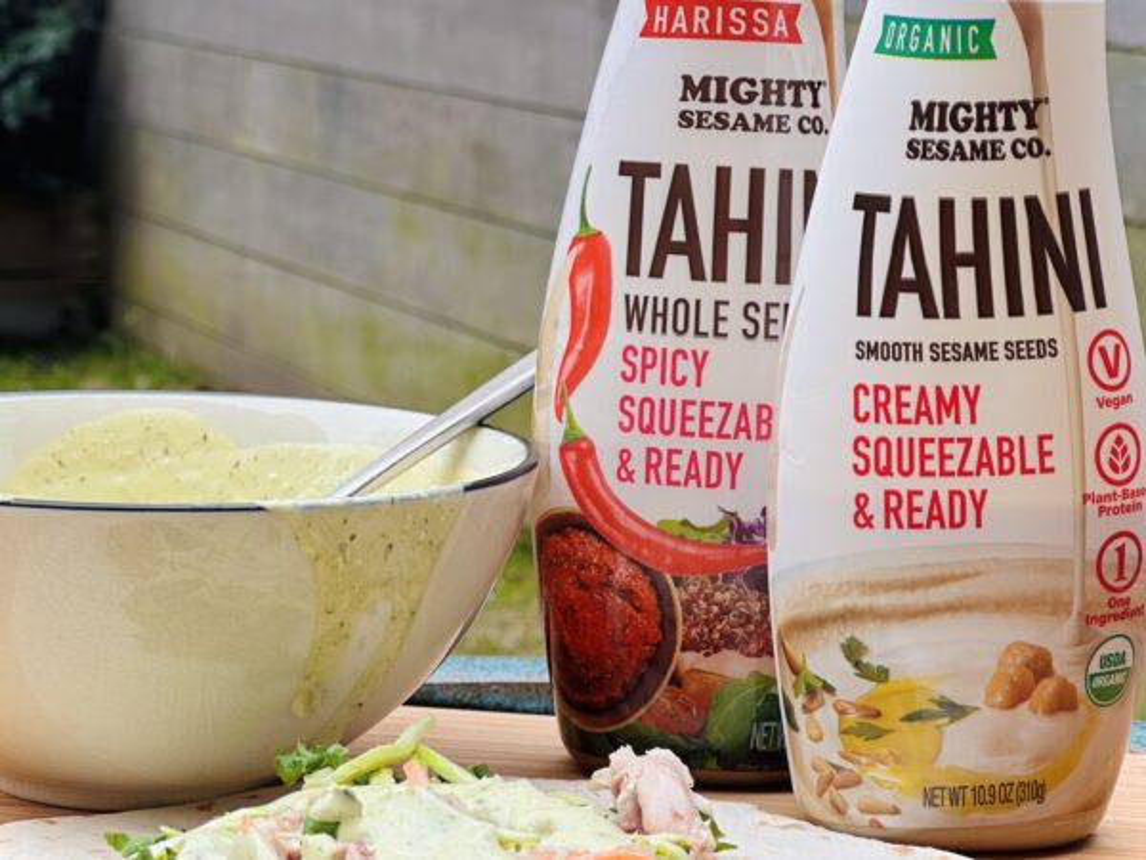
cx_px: 573
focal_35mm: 77
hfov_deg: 25.3
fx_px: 2549
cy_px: 430
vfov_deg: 19.1
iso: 32
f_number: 2.8
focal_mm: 9
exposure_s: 1/147
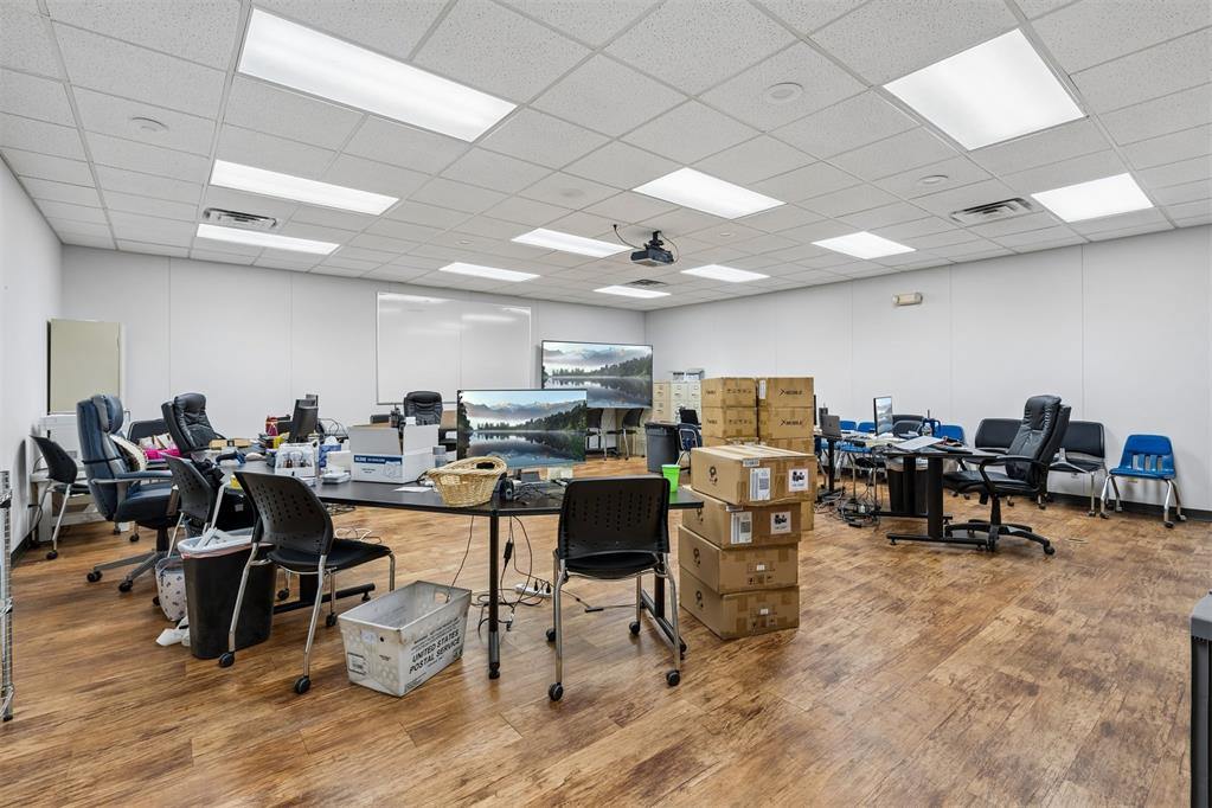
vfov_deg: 73.7
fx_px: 539
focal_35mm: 16
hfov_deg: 96.7
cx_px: 606
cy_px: 404
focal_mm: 16
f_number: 8
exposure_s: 1/8
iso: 200
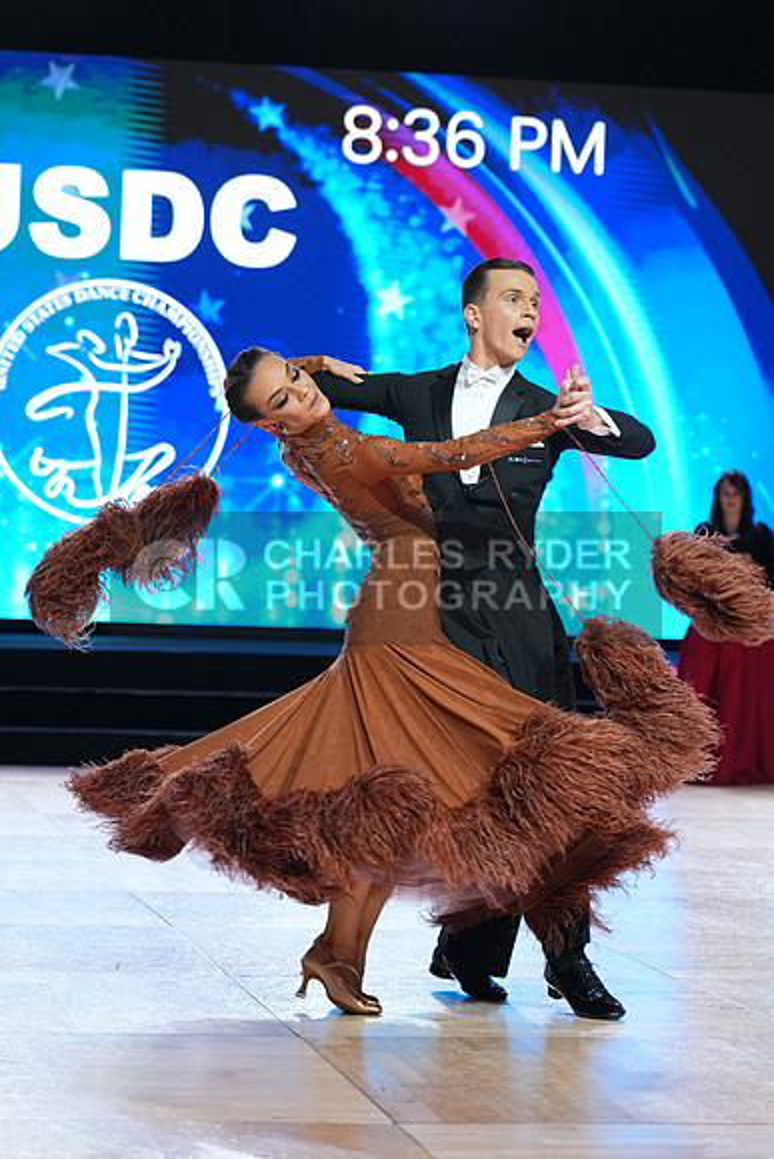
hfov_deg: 13.0
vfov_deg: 19.5
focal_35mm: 105
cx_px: 387
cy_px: 580
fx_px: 3384
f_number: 4
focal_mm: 105
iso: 2500
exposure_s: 1/320
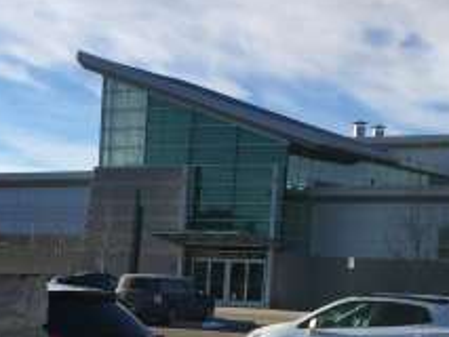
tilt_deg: -11.8
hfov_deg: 18.9
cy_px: 479
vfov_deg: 13.8
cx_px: 48
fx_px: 1324
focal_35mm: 102
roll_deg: -3.5
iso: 32
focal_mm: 4.15
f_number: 2.2
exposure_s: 1/2639
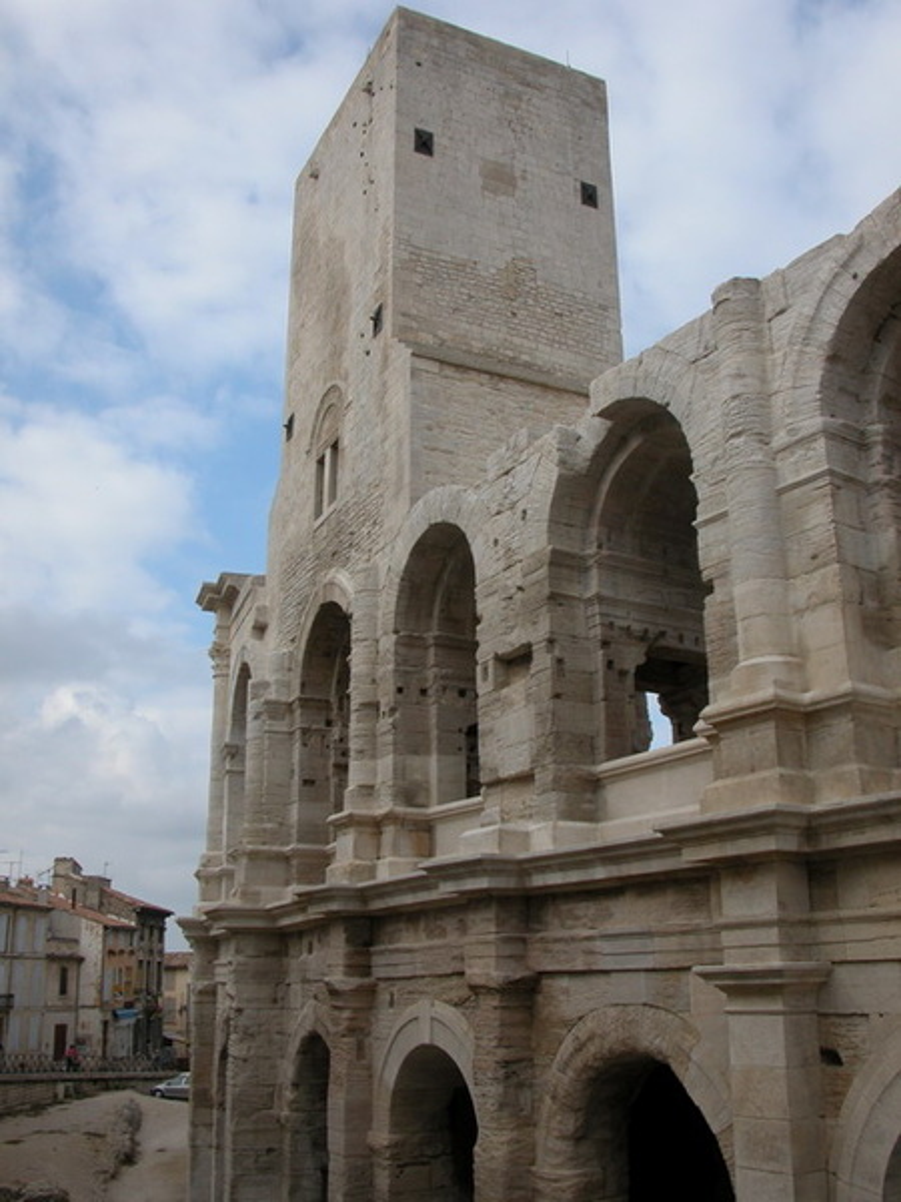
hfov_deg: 40.7
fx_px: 1215
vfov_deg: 52.6
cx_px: 450
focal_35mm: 35
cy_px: 601
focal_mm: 8.9
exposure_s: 1/346
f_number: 5.6
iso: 100
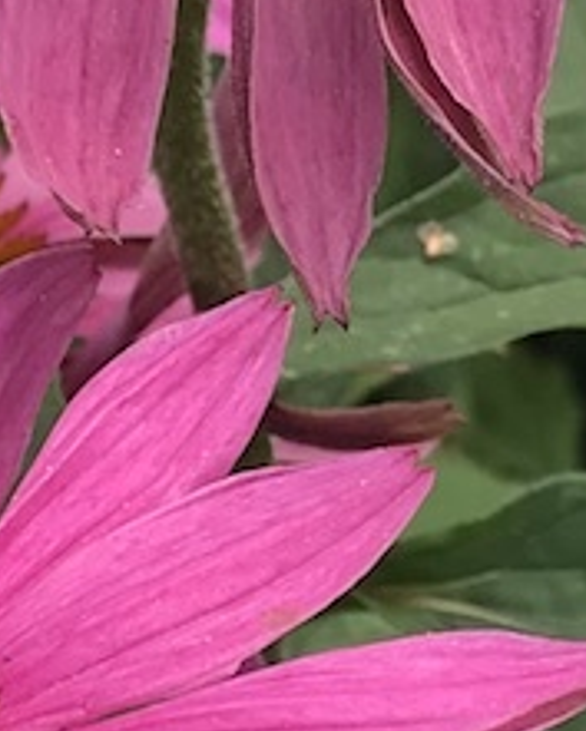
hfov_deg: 7.8
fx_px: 4290
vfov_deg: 9.7
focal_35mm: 198
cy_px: 380
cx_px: 417
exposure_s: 1/541
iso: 20
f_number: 1.8
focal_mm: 3.99
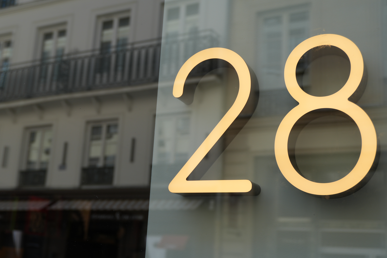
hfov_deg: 40.0
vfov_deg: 27.2
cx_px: 194
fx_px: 532
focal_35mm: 50
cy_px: 129
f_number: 5.6
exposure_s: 1/200
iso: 100
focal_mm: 33
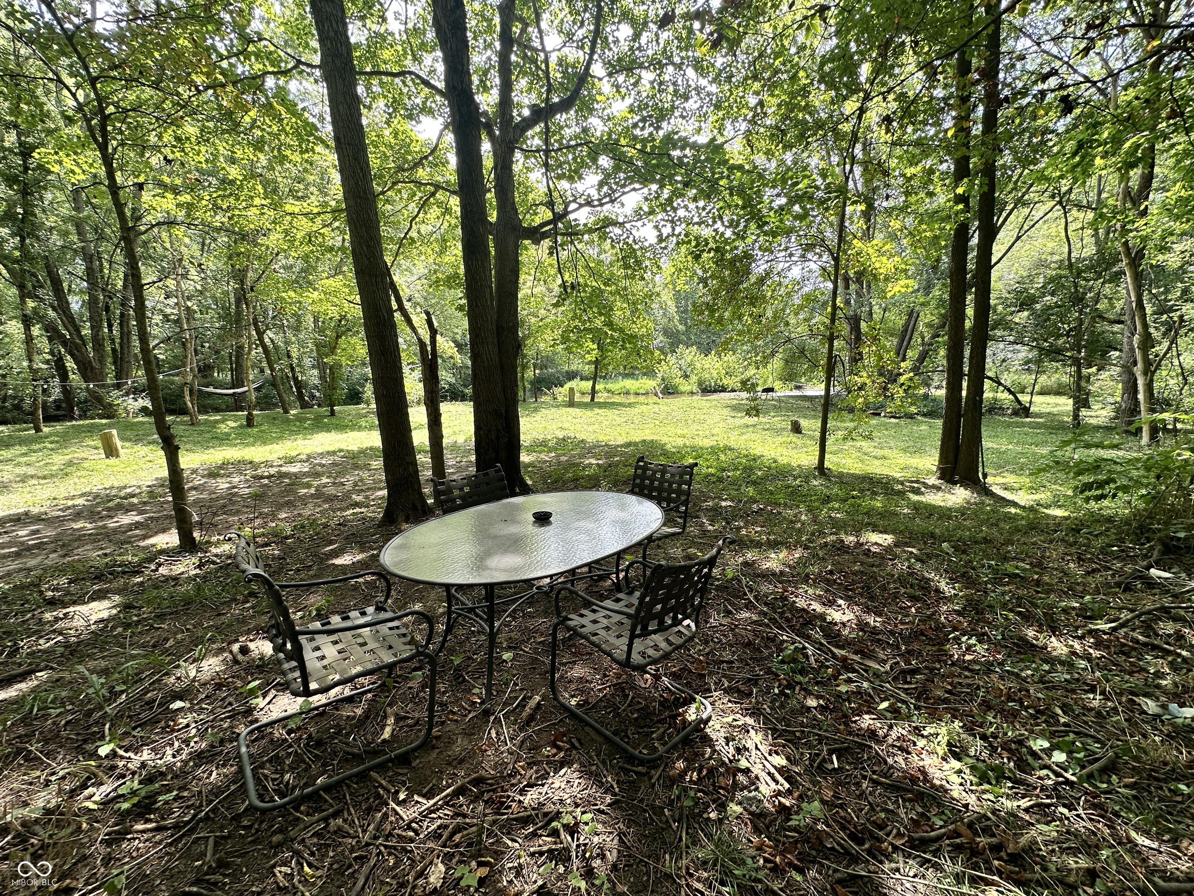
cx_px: 597
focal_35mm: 14
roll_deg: +0.1
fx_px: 483
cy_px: 448
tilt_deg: -10.8
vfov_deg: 85.7
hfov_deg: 102.1
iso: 40
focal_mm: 2.22
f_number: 2.2
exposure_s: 1/231
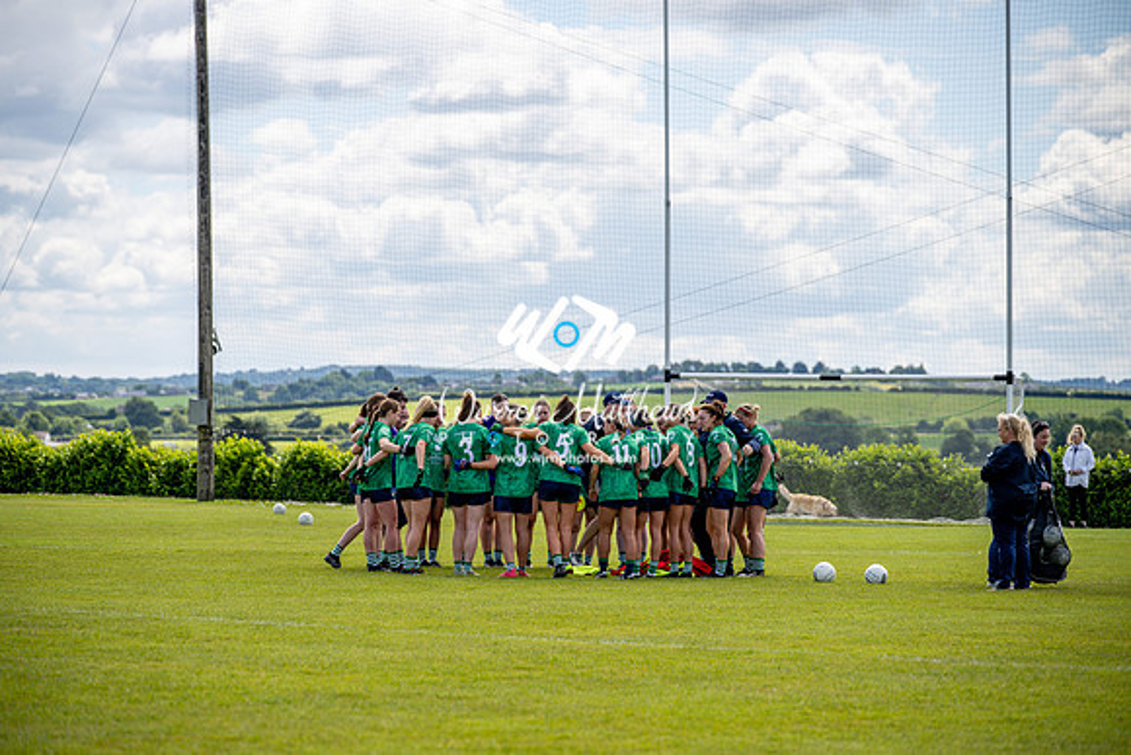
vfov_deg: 9.2
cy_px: 378
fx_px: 4713
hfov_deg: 13.7
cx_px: 566
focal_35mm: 150
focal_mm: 150
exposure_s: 1/800
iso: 100
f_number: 4
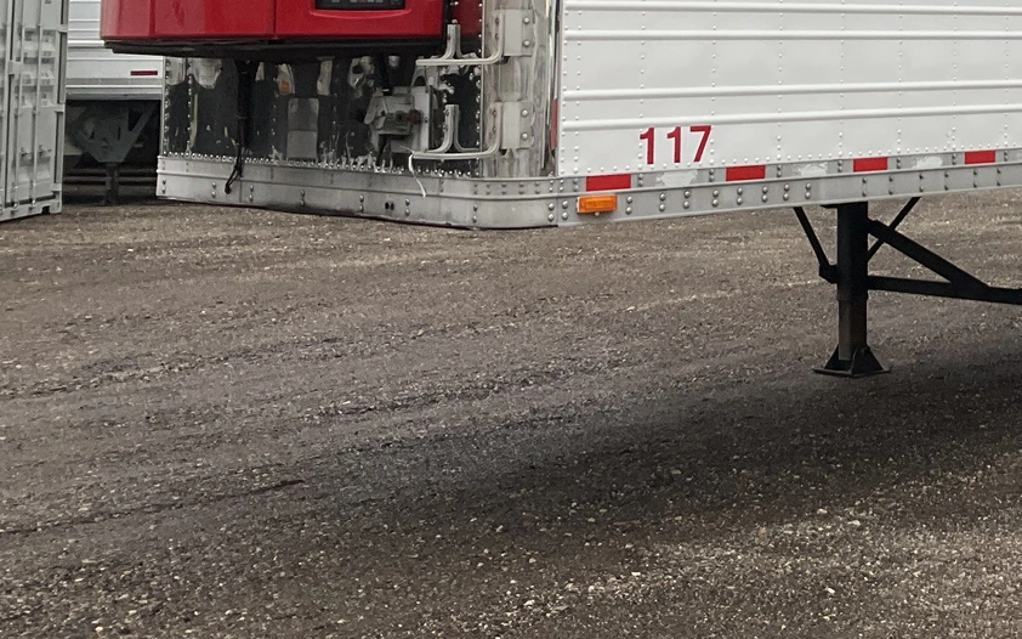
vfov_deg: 17.1
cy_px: -102
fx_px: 2033
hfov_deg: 25.9
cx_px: 1153
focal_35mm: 73
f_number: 1.8
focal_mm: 3
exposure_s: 1/419
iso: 25
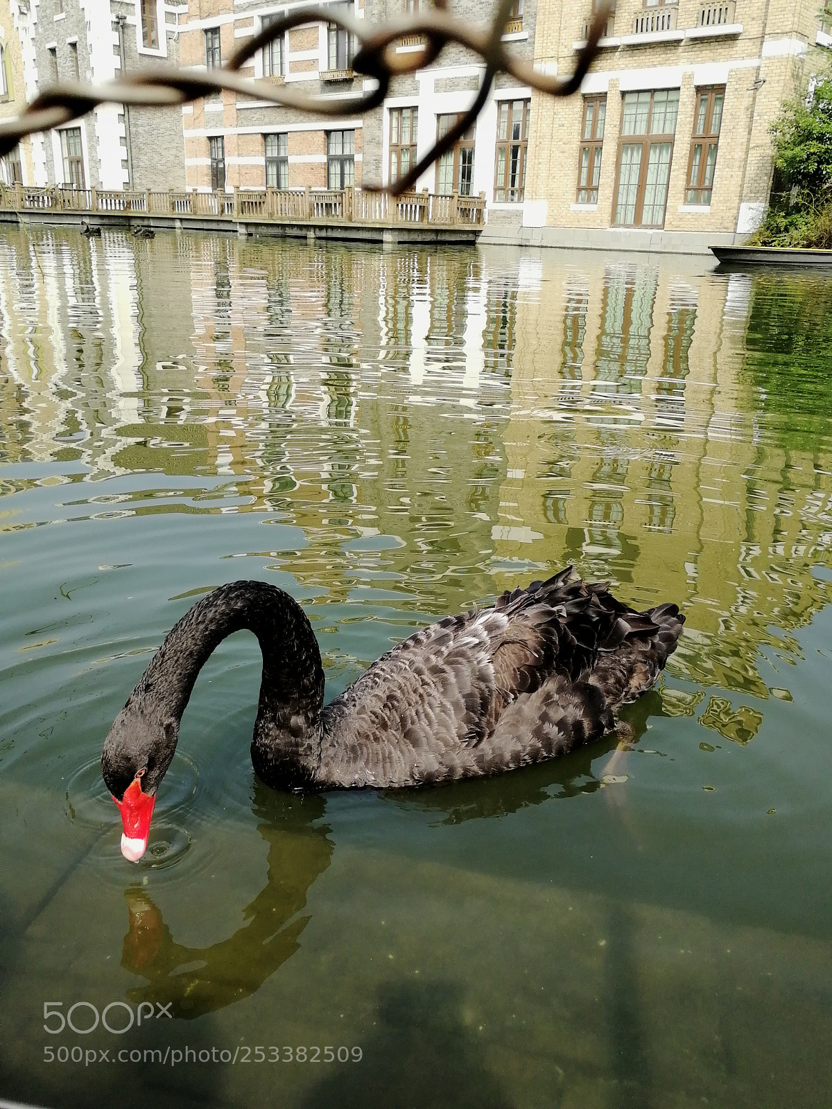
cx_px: 416
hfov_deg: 51.4
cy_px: 554
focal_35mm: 27
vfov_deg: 65.3
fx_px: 865
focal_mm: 3.95
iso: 125
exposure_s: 1/900
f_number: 2.2
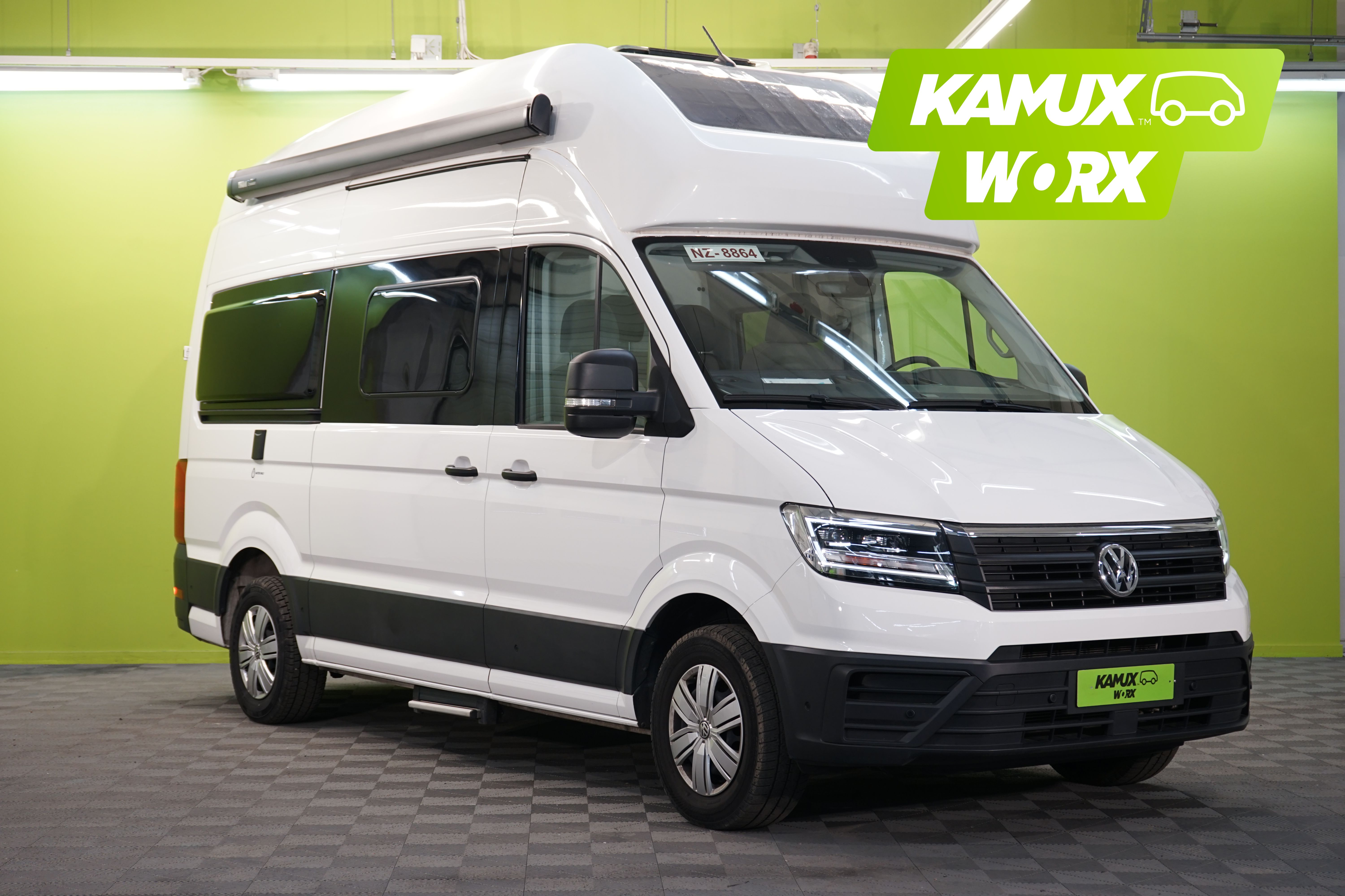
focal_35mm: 58
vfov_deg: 23.4
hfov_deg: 34.5
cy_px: 448
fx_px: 2167
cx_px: 672
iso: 400
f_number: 6.3
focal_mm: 58
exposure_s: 1/25
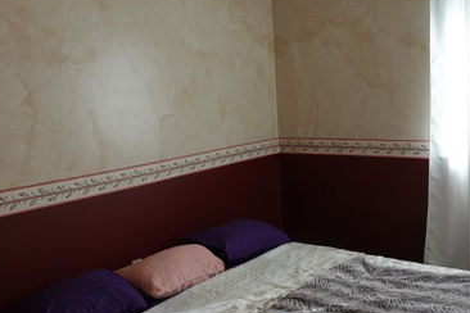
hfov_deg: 46.1
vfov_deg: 31.8
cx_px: 288
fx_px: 548
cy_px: 121
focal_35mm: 42
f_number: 2.5
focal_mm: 8.82
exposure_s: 1/80
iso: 100
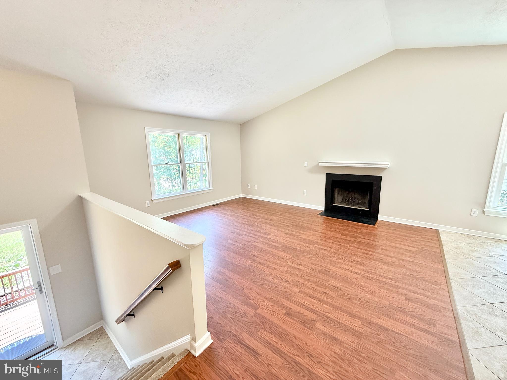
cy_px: 190
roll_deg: -0.3
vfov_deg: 85.7
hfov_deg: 102.1
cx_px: 254
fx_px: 205
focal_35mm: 14
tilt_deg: -10.1
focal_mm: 2.22
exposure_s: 1/120
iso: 160
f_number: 2.2
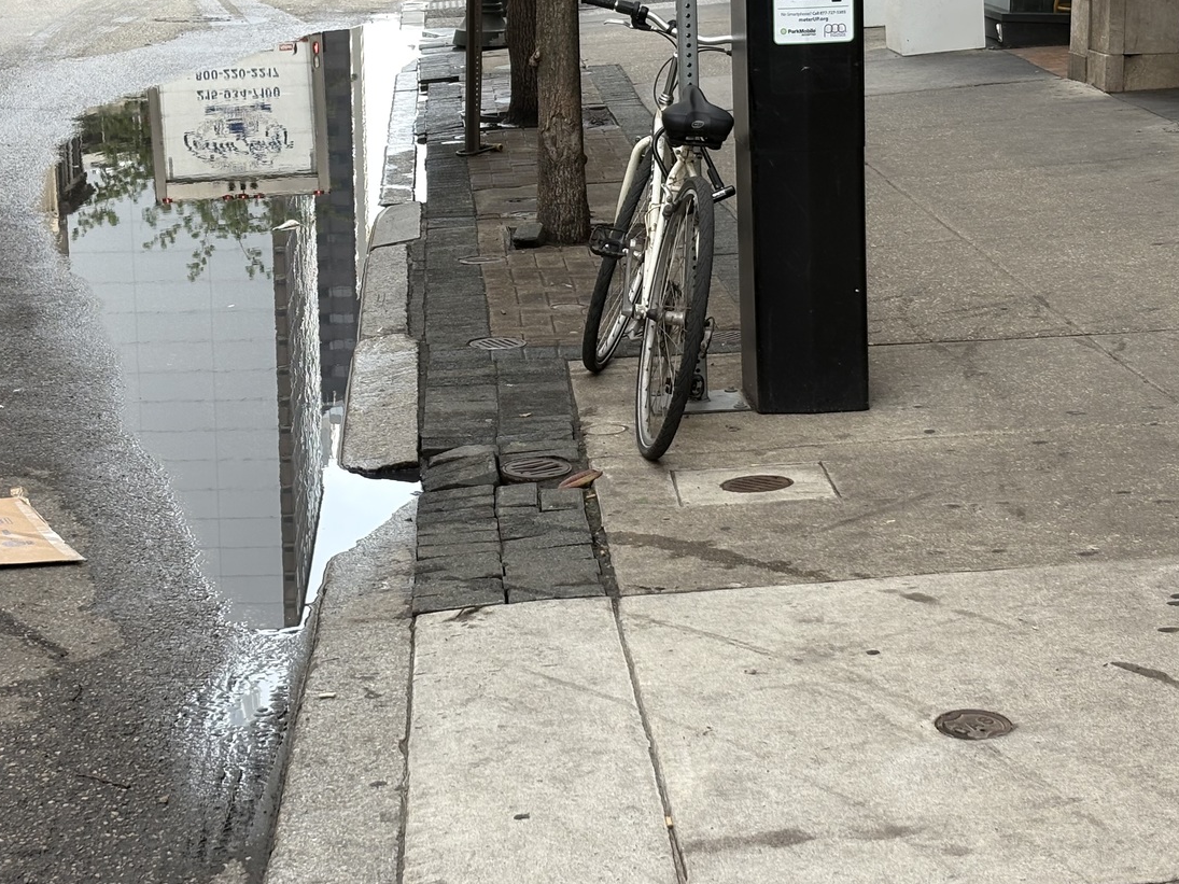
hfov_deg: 25.6
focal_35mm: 76
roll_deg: +0.9
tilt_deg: -8.8
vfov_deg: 19.3
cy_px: 315
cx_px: 502
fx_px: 2588
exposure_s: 1/277
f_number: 1.6
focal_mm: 5.96
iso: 32
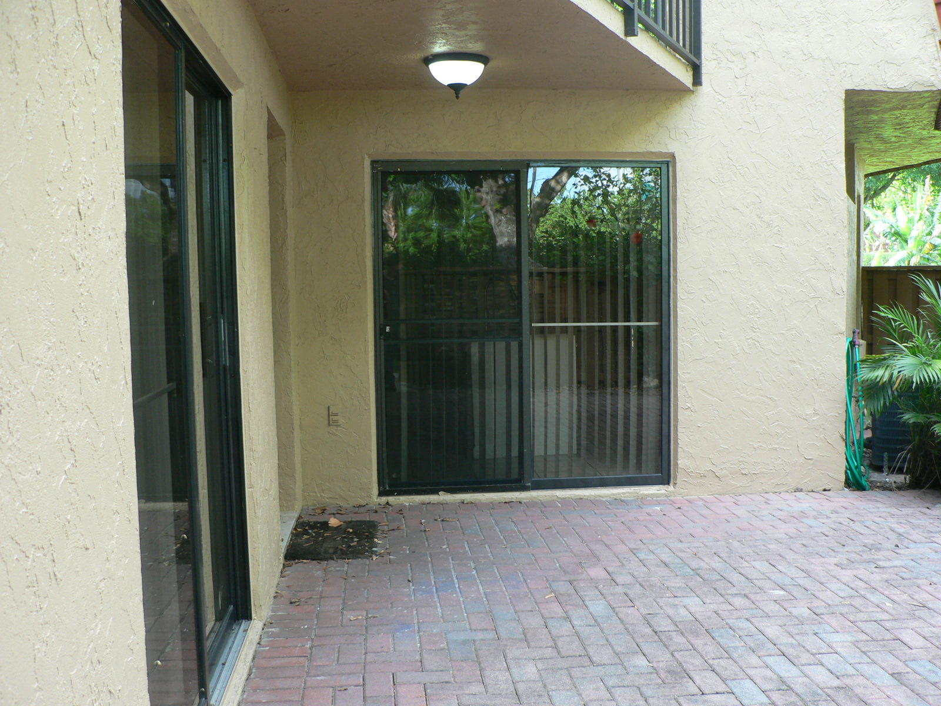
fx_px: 979
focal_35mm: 36
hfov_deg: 51.4
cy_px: 353
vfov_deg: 39.7
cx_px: 470
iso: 80
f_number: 2.8
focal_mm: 6
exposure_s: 1/40
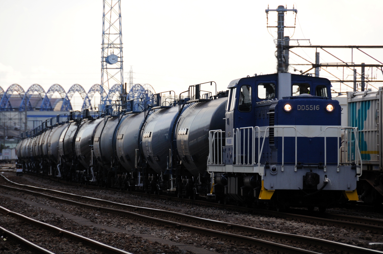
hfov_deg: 6.9
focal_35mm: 300
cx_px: 192
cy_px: 127
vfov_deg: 4.6
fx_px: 3188
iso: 400
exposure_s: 1/640
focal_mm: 200
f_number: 8
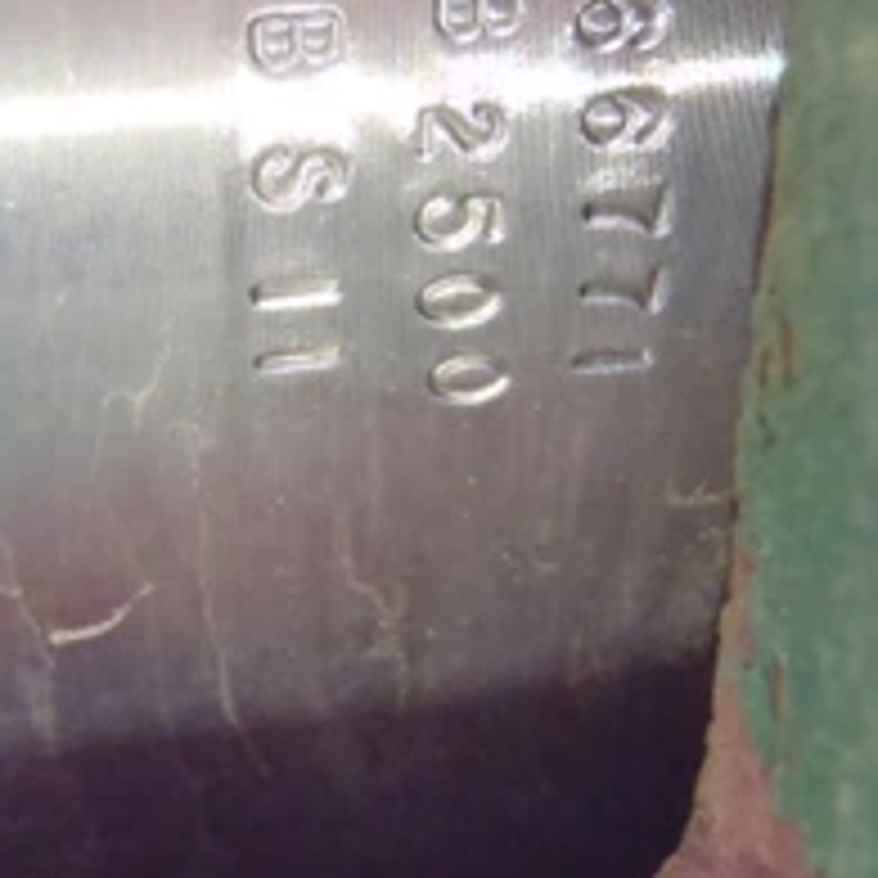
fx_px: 1923
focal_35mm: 67
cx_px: 297
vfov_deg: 25.7
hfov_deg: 25.6
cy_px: 401
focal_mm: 6.64
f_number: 4.7
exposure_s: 1/160
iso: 800
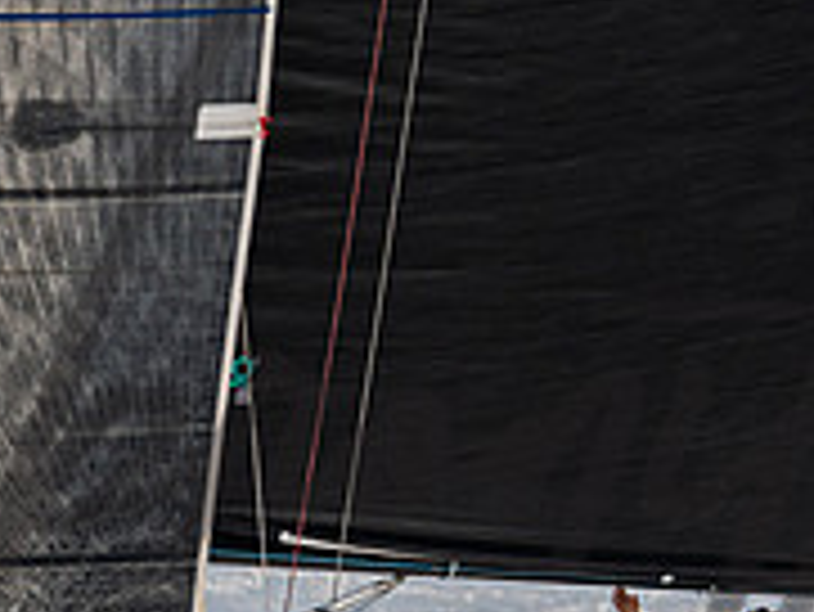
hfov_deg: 2.7
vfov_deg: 2.0
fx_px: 17272
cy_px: 342
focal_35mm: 734
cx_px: 566
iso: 250
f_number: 6.3
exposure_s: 1/1000
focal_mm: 200
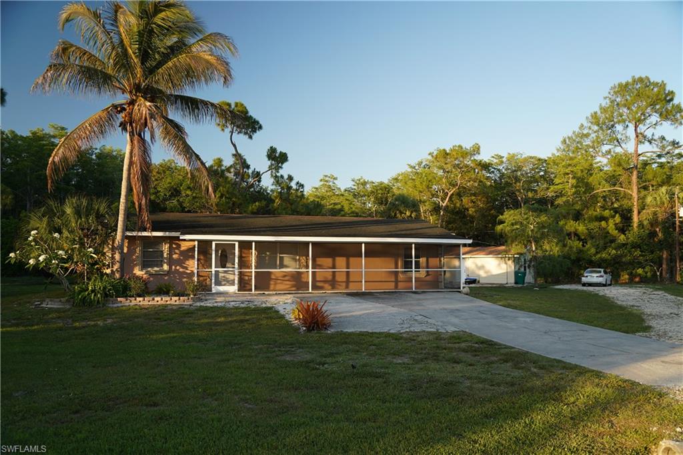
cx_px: 342
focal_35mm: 29
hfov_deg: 63.7
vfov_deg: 44.9
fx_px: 550
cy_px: 228
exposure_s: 1/160
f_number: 4
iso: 200
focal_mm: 29
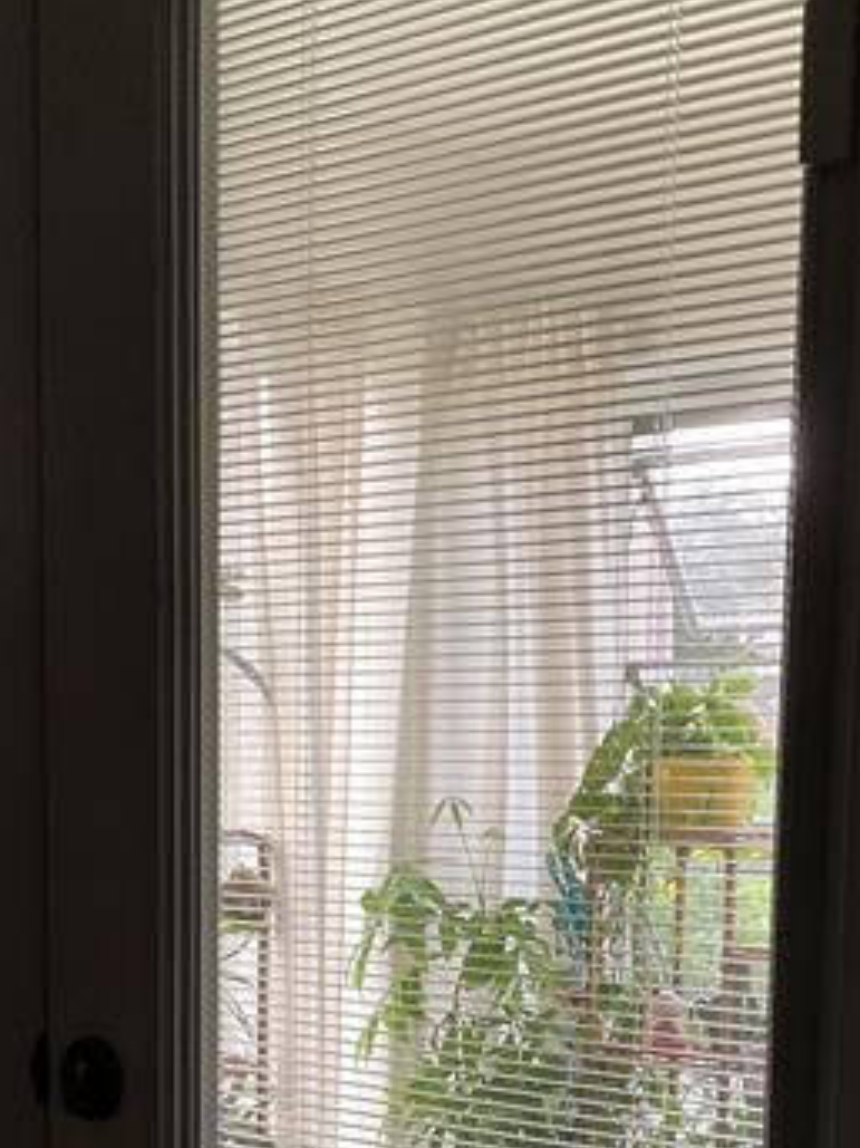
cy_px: 1041
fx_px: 2154
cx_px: 468
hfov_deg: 22.6
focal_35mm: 65
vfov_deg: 28.6
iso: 100
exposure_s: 1/60
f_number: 1.8
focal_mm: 3
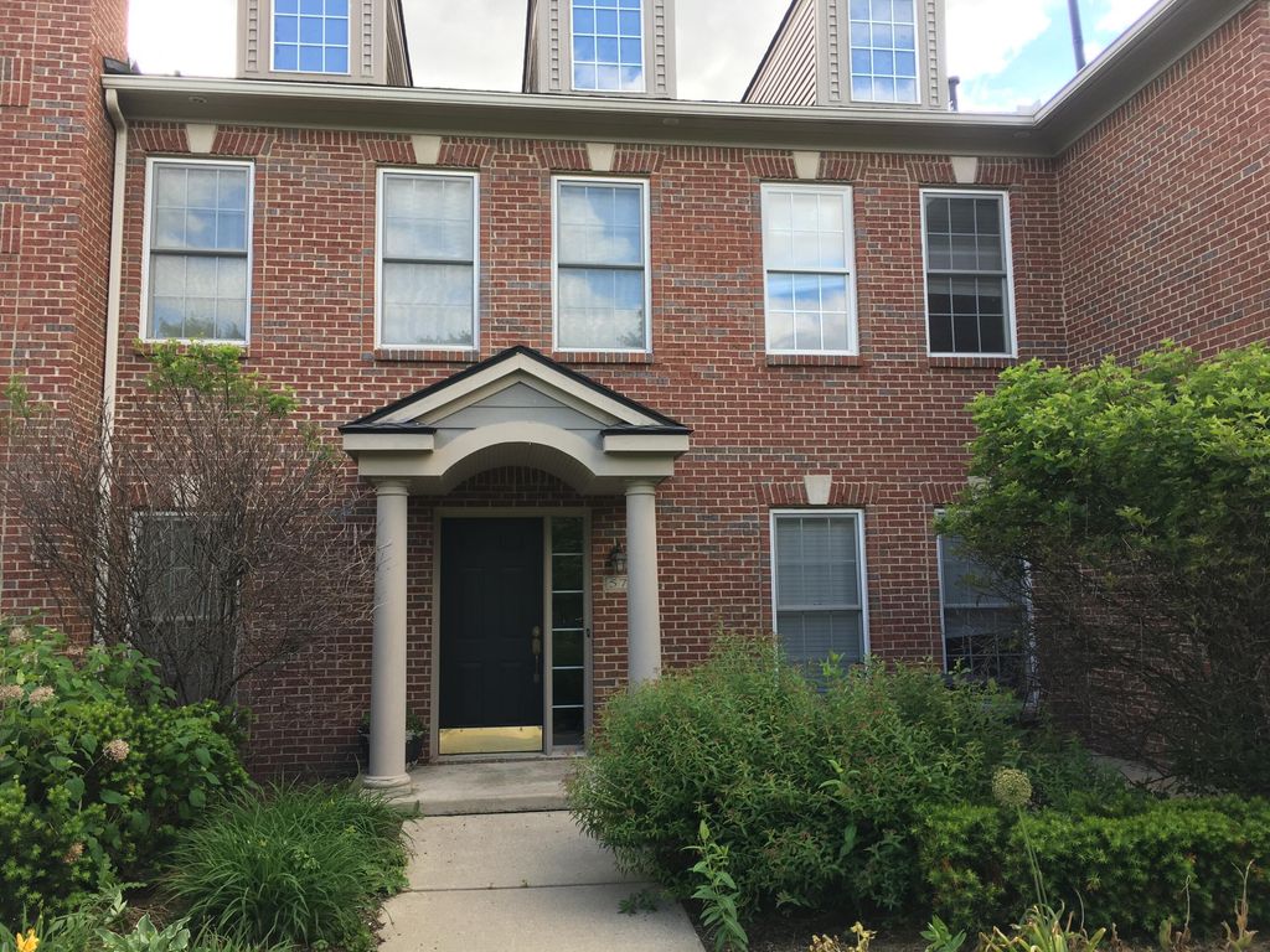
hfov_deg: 61.7
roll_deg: +0.6
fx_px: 1064
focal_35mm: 29
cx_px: 635
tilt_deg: +9.3
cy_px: 476
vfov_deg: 48.2
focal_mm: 4.15
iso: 25
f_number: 2.2
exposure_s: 1/155
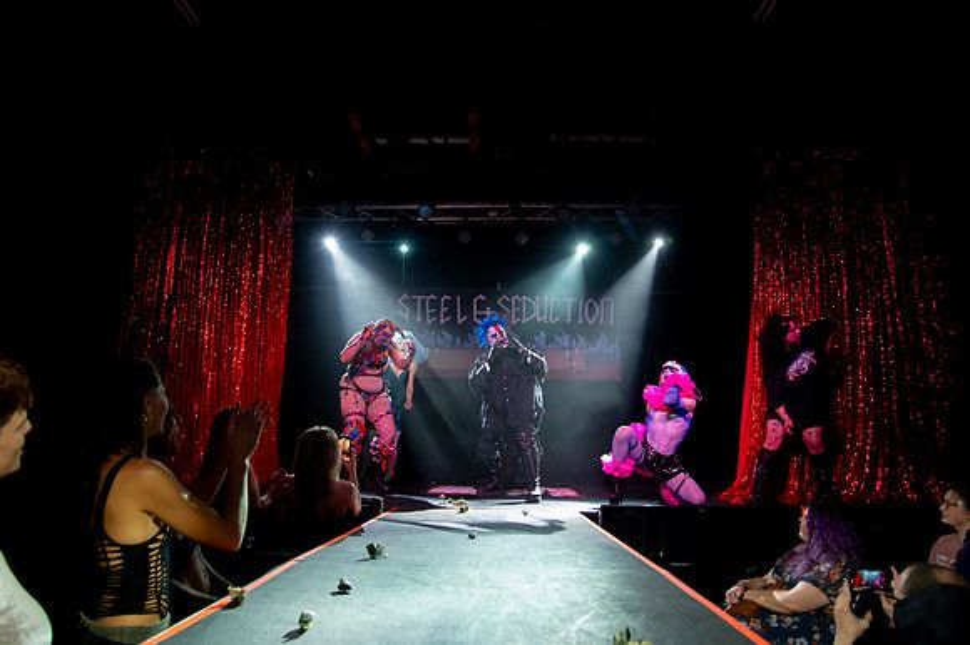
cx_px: 473
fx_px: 674
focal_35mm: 25
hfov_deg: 71.5
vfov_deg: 51.2
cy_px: 322
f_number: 4
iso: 6400
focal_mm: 24
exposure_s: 1/160
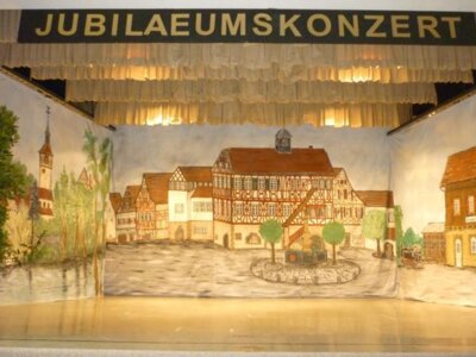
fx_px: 454
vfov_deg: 42.9
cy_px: 178
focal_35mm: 33
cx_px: 238
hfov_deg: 55.4
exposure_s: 1/30
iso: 640
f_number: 2.8
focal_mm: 5.5
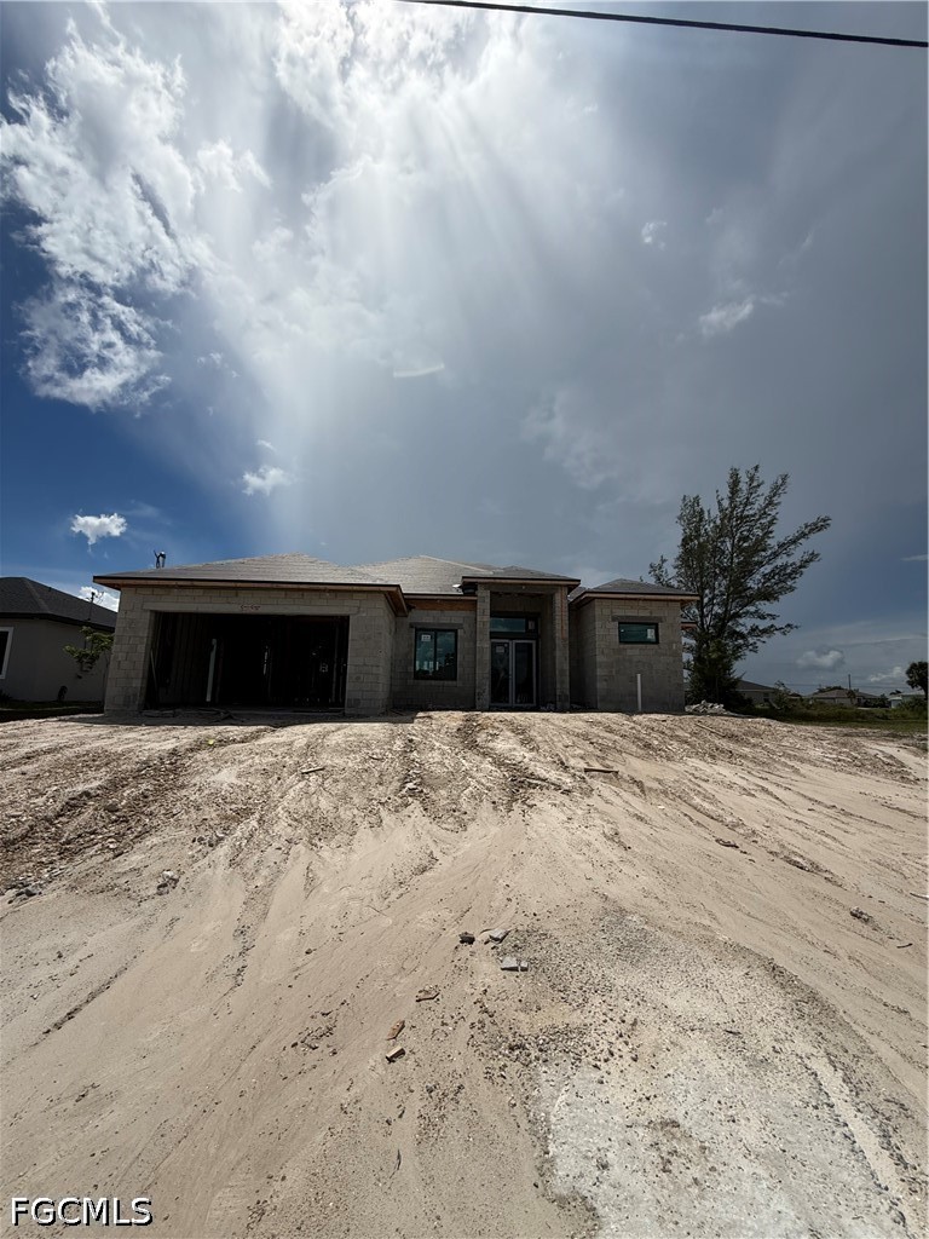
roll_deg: +0.6
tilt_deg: +10.5
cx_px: 464
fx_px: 501
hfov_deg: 85.7
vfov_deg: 102.1
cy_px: 620
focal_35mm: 14
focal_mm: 2.22
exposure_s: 1/5618
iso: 40
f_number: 2.2
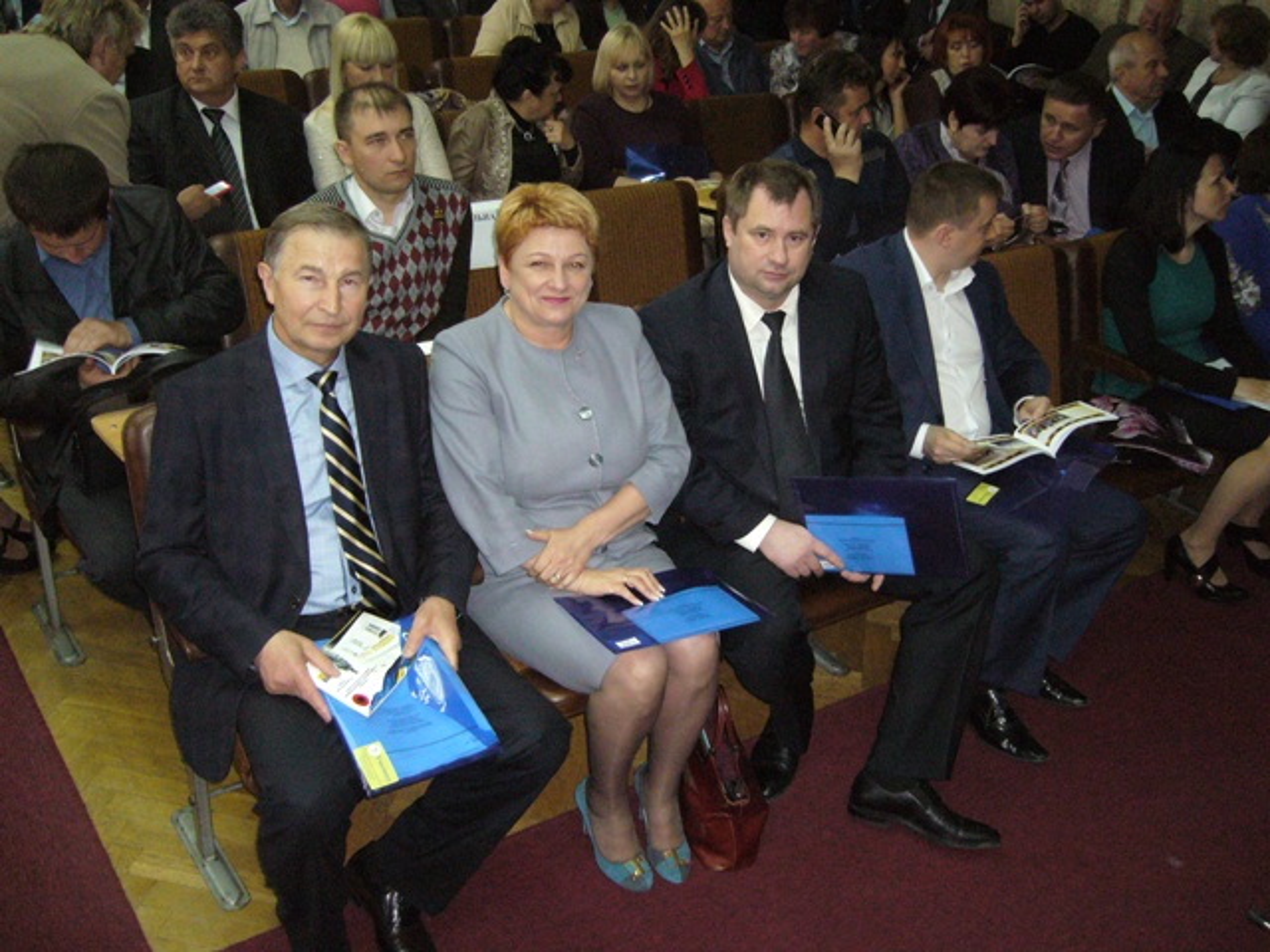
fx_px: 1284
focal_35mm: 35
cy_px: 476
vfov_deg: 40.7
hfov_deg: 52.6
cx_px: 635
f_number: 2.8
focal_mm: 5.8
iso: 400
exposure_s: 1/30
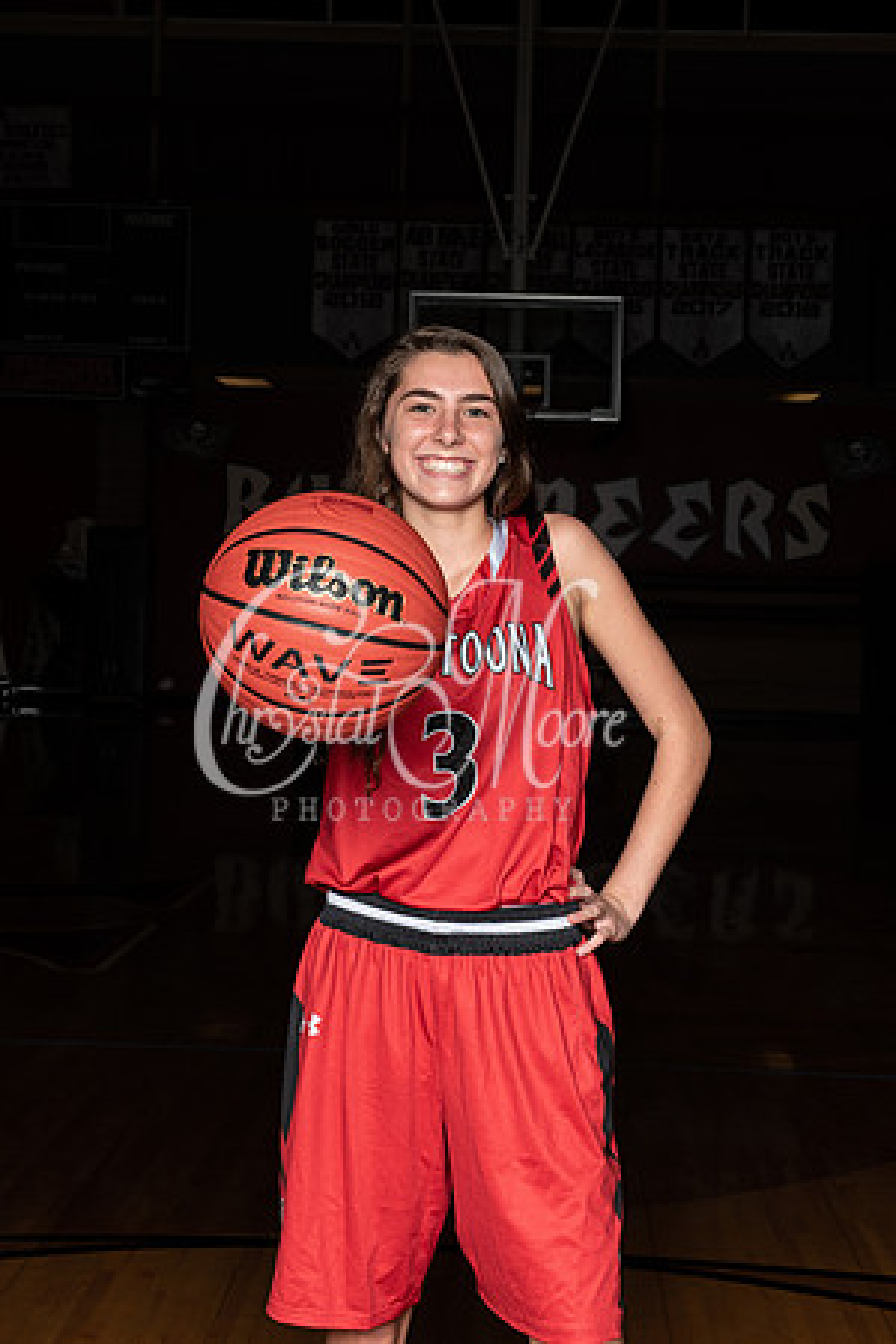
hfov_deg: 19.5
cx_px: 448
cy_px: 672
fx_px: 2613
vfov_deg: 28.8
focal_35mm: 70
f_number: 14
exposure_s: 1/200
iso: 320
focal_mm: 70
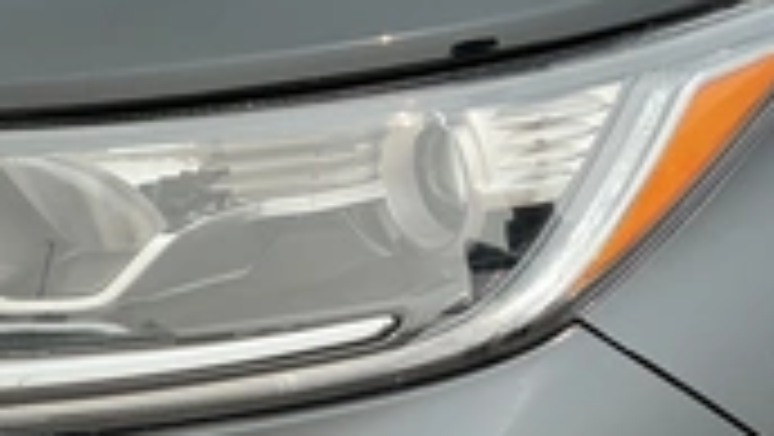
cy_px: 611
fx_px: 1458
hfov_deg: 29.5
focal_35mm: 71
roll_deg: +0.5
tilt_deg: -35.8
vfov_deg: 15.9
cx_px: 243
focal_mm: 3
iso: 25
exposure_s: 1/719
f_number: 1.8
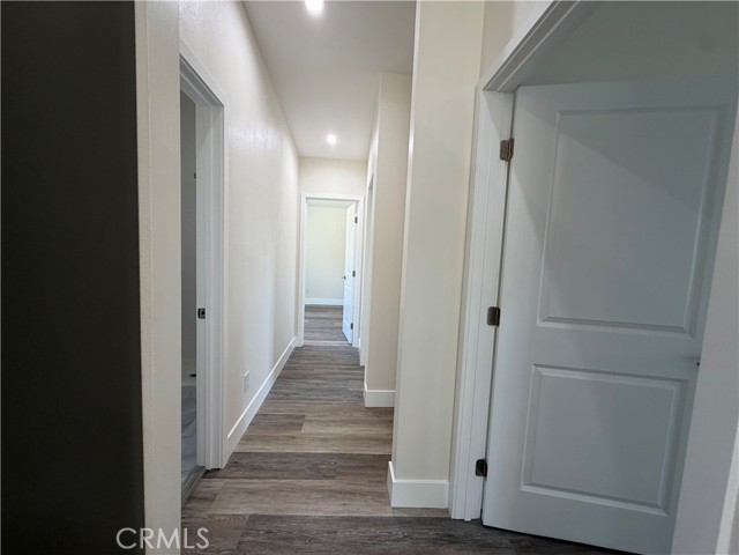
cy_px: 278
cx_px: 370
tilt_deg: -5.5
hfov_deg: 102.1
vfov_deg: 85.7
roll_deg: -2.8
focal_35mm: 14
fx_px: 299
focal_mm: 2.22
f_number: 2.2
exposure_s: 1/120
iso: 200
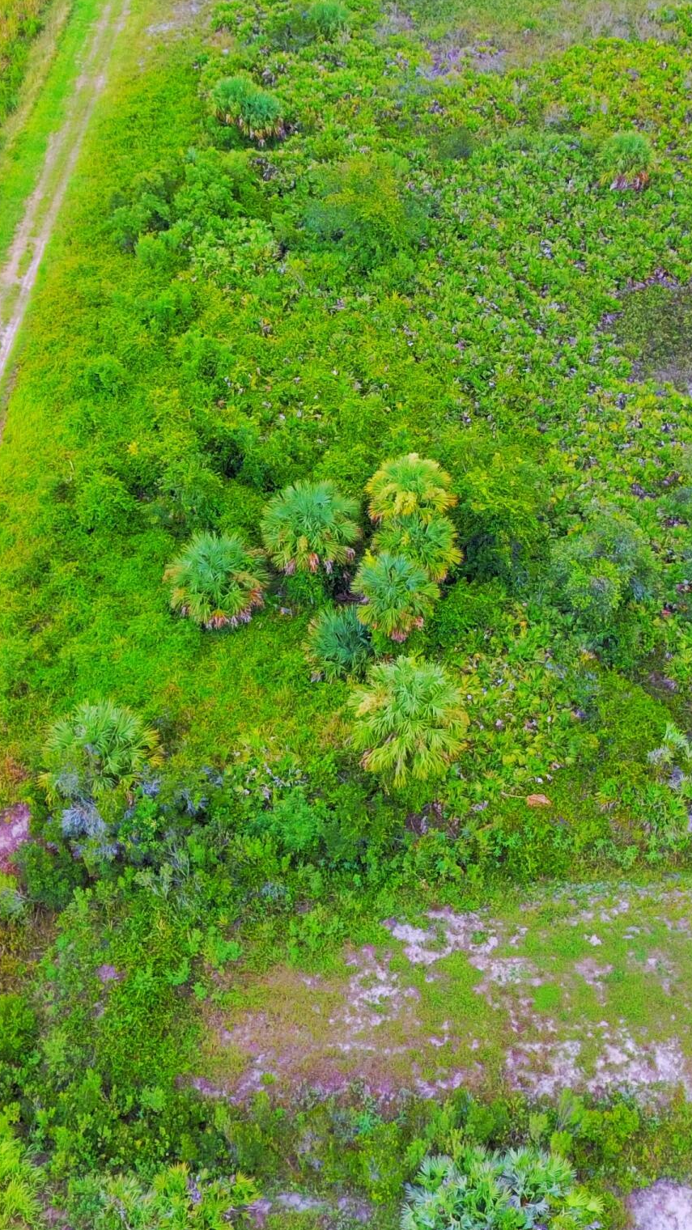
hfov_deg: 27.6
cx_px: 438
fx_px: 1403
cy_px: 403
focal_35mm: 43
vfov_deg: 46.6
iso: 100
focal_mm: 3.61
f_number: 2.8
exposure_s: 1/108
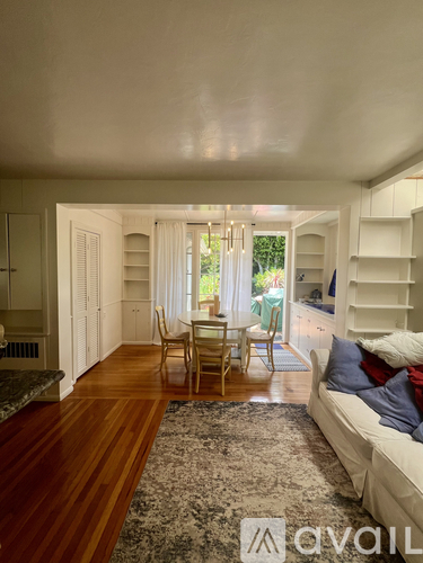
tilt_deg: -3.2
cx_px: 212
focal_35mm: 13
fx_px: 212
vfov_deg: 106.2
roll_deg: -1.0
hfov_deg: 89.9
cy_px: 282
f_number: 1.8
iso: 40
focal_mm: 1.57
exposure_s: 1/99
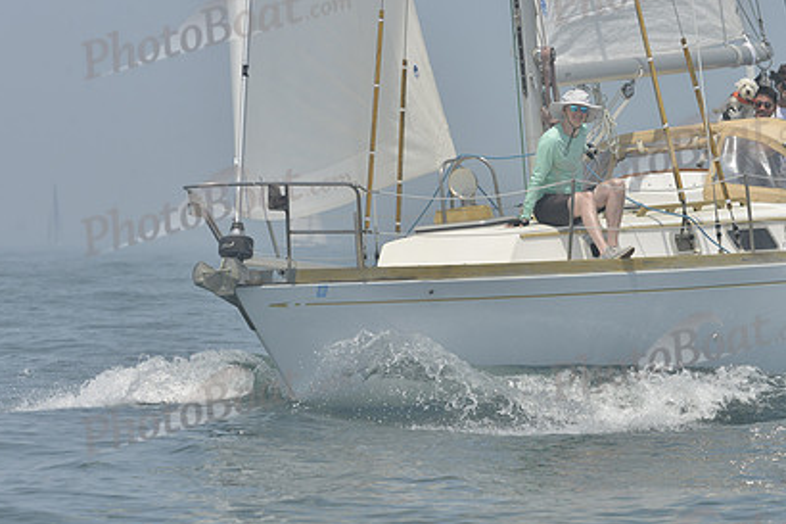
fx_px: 6176
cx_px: 452
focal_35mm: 283
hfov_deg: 7.3
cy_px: 279
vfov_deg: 4.9
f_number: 8
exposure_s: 1/1000
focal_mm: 200
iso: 280
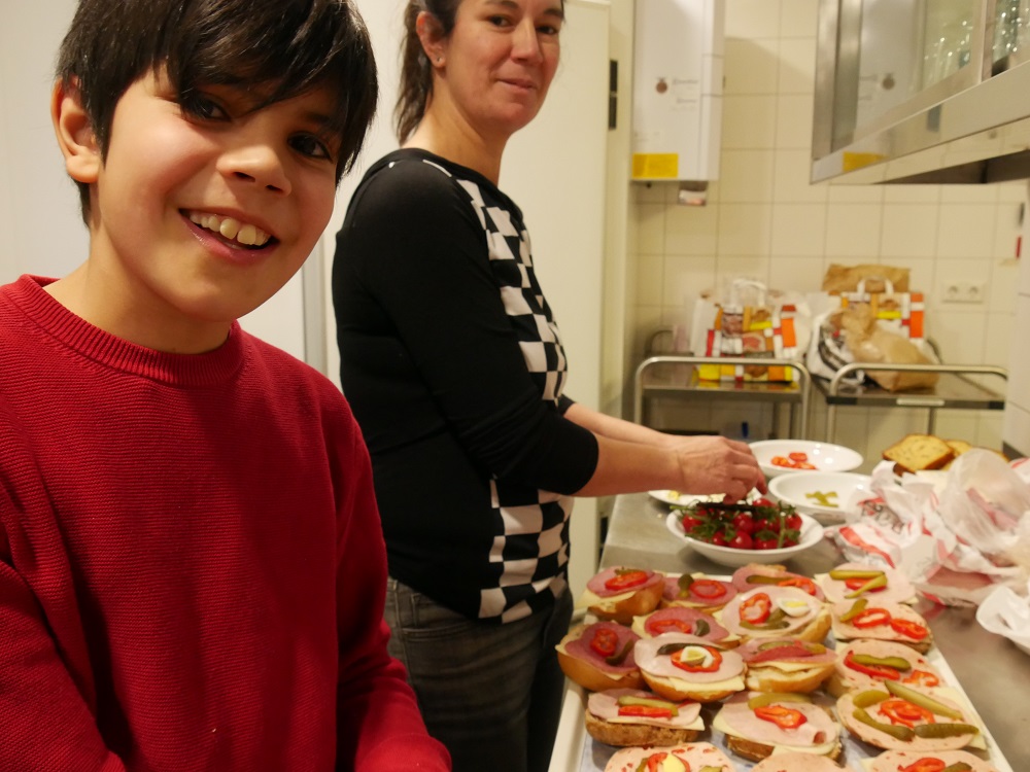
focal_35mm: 30
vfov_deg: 46.8
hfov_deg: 60.0
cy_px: 386
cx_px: 515
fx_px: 893
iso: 2500
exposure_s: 1/60
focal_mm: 15
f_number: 5.6
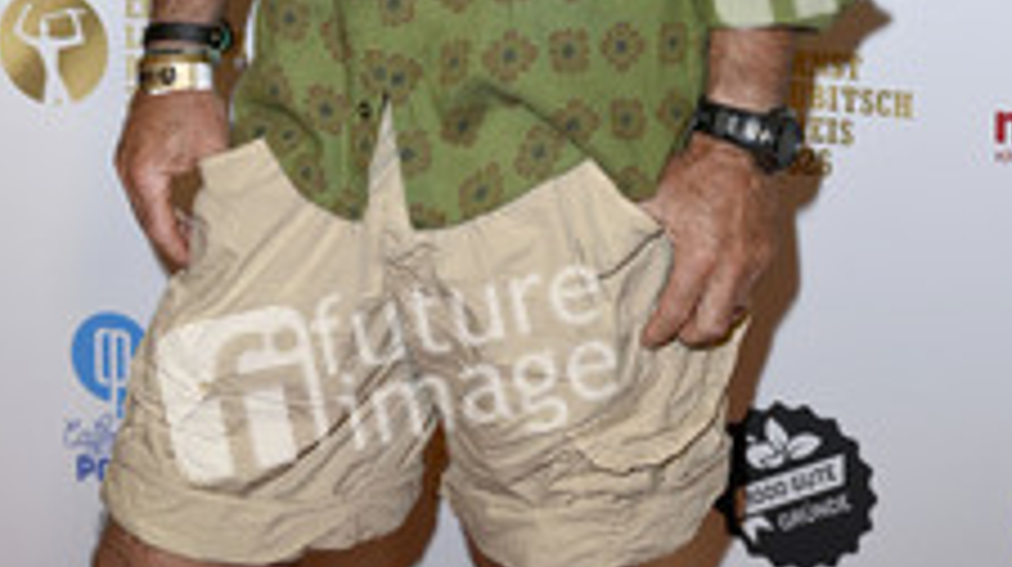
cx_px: 517
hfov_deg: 19.8
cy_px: -302
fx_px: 2895
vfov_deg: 10.7
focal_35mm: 108
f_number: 5.6
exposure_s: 1/200
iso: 640
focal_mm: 58
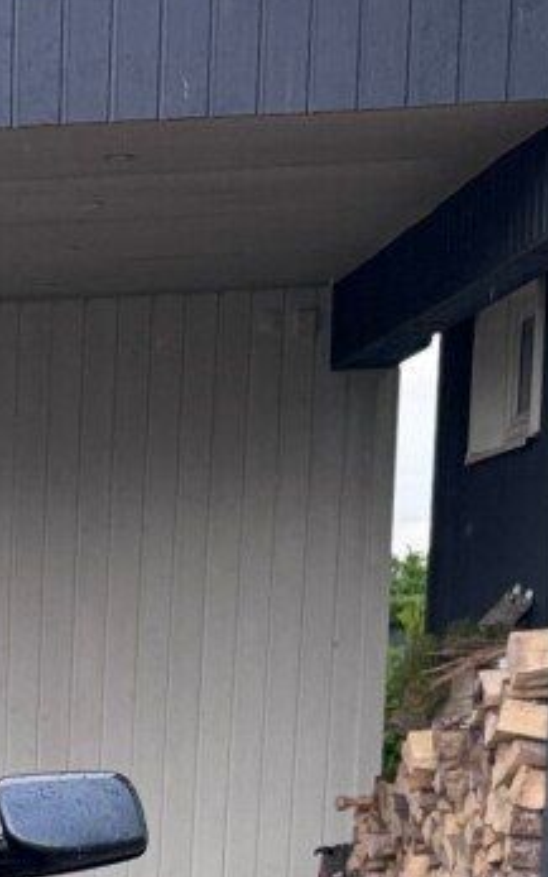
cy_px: 1535
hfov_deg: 8.6
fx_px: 3416
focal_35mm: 143
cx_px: -596
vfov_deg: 13.3
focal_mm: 6.76
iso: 80
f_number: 1.78
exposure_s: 1/470
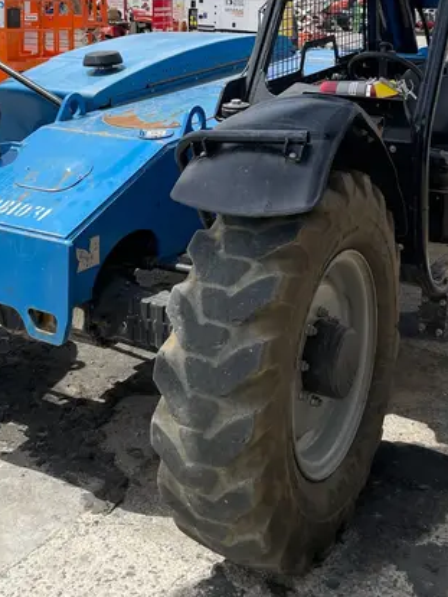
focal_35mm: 46
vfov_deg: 39.2
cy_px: 100
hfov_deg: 31.5
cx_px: 225
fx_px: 793
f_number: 1.6
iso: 50
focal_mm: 4.2
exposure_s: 1/4464
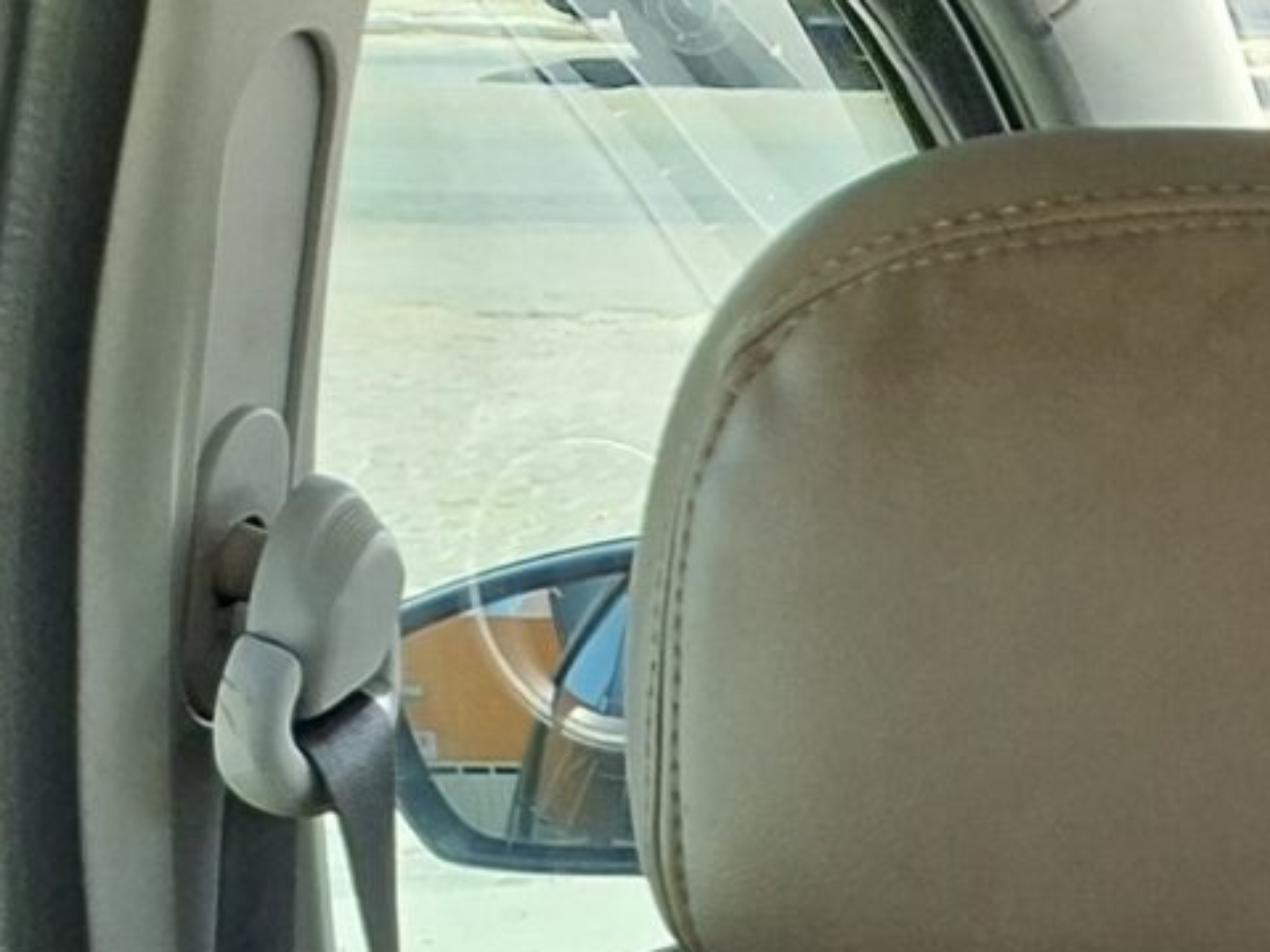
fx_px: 4512
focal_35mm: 123
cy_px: 1647
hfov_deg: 13.1
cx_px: 2813
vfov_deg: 11.3
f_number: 1.8
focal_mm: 5.54
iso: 50
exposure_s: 1/194
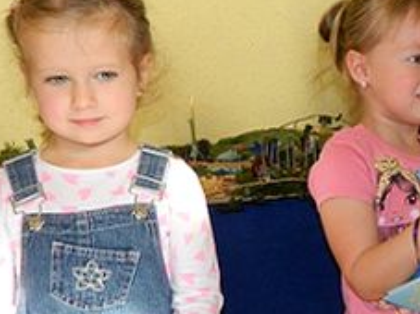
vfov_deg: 19.1
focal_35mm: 77
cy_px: 197
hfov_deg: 23.5
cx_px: 479
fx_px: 934
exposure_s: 1/30
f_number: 3.1
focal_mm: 4.5
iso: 80
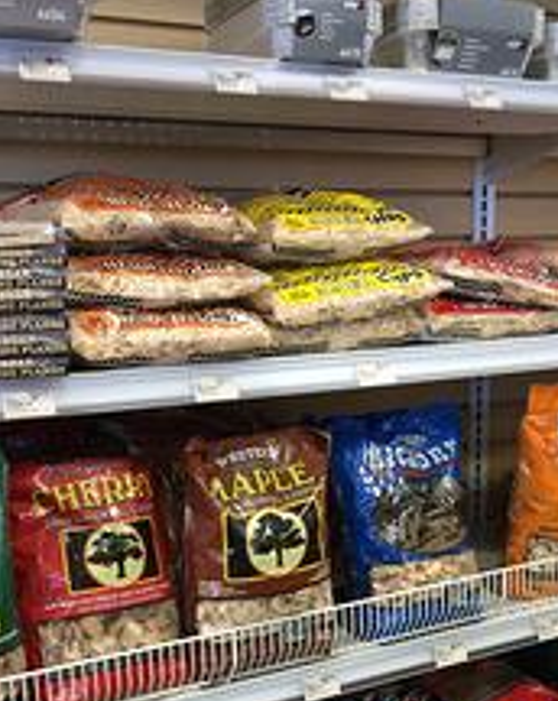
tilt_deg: -15.4
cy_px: 539
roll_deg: +3.3
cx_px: 264
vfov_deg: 39.2
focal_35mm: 46
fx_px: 952
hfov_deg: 32.7
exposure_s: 1/30
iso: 50
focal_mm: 4.15
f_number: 2.2
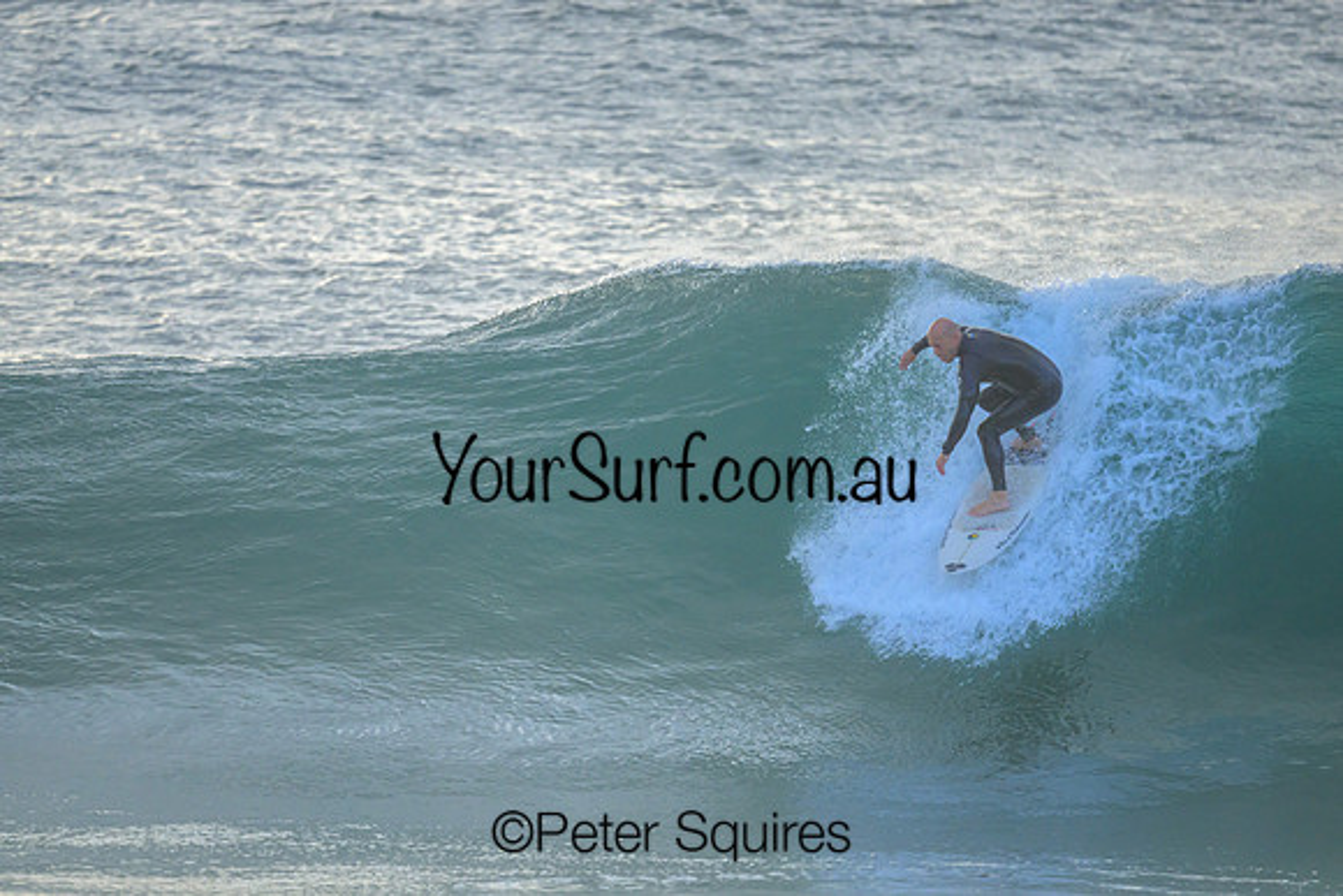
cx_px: 672
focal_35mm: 800
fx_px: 29850
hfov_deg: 2.6
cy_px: 448
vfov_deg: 1.7
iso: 2000
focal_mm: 800
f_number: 6.3
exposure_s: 1/2500
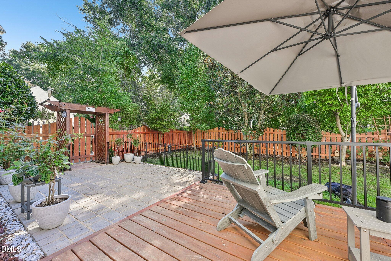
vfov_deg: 81.2
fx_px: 152
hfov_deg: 104.3
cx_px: 196
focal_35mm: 14
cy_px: 130
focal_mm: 14
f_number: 8
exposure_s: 1/40
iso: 110
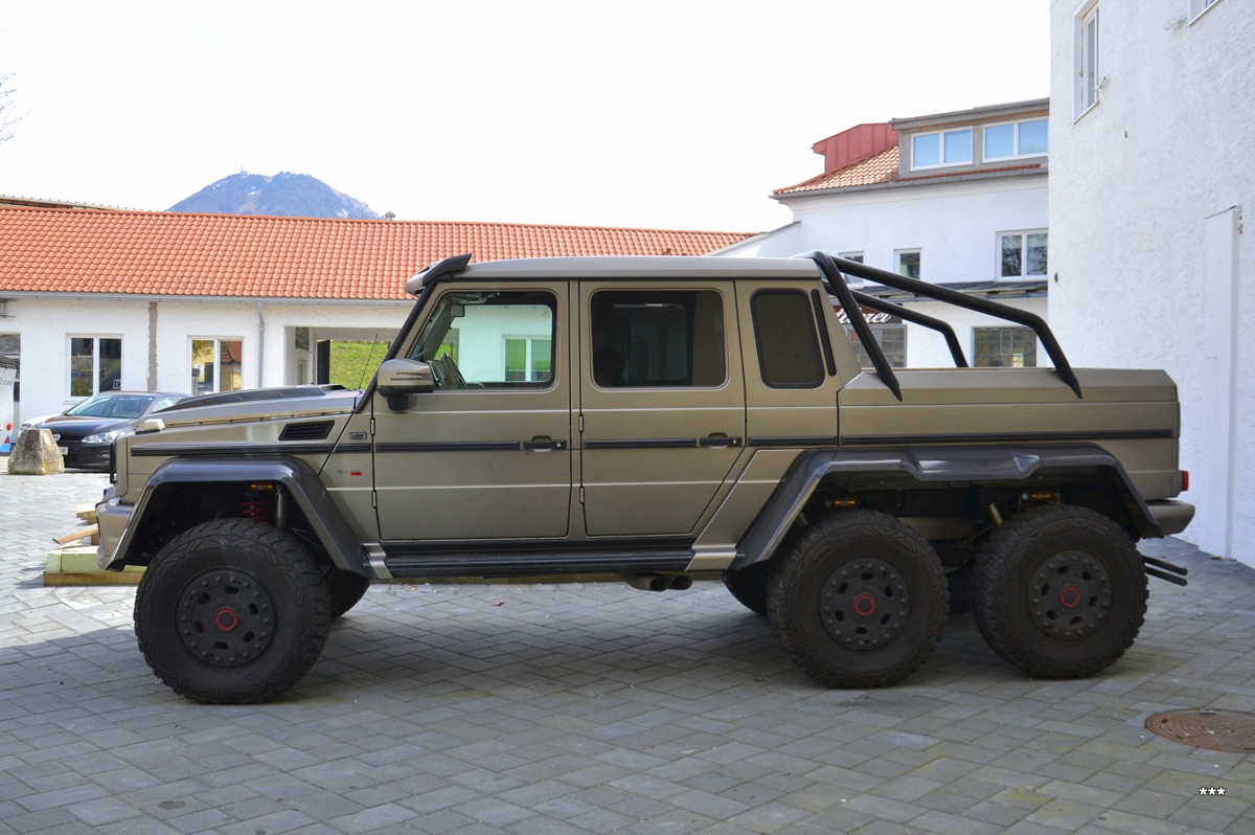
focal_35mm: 27
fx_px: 940
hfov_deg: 67.4
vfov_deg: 47.9
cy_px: 418
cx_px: 628
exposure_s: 1/1000
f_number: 4.5
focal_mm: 18
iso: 400
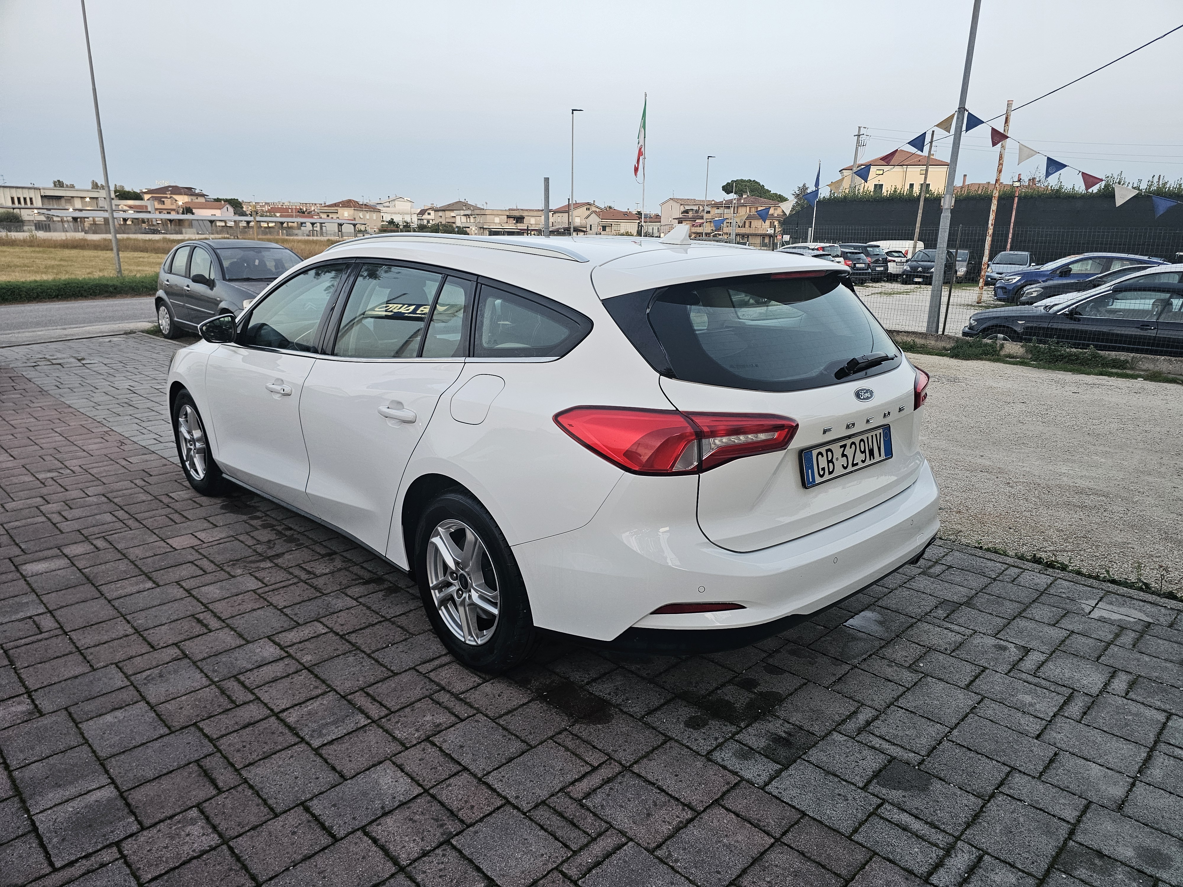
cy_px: 444
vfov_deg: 58.9
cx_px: 592
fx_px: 786
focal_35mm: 23
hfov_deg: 73.9
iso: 250
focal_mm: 6.3
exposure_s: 1/100
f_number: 1.7
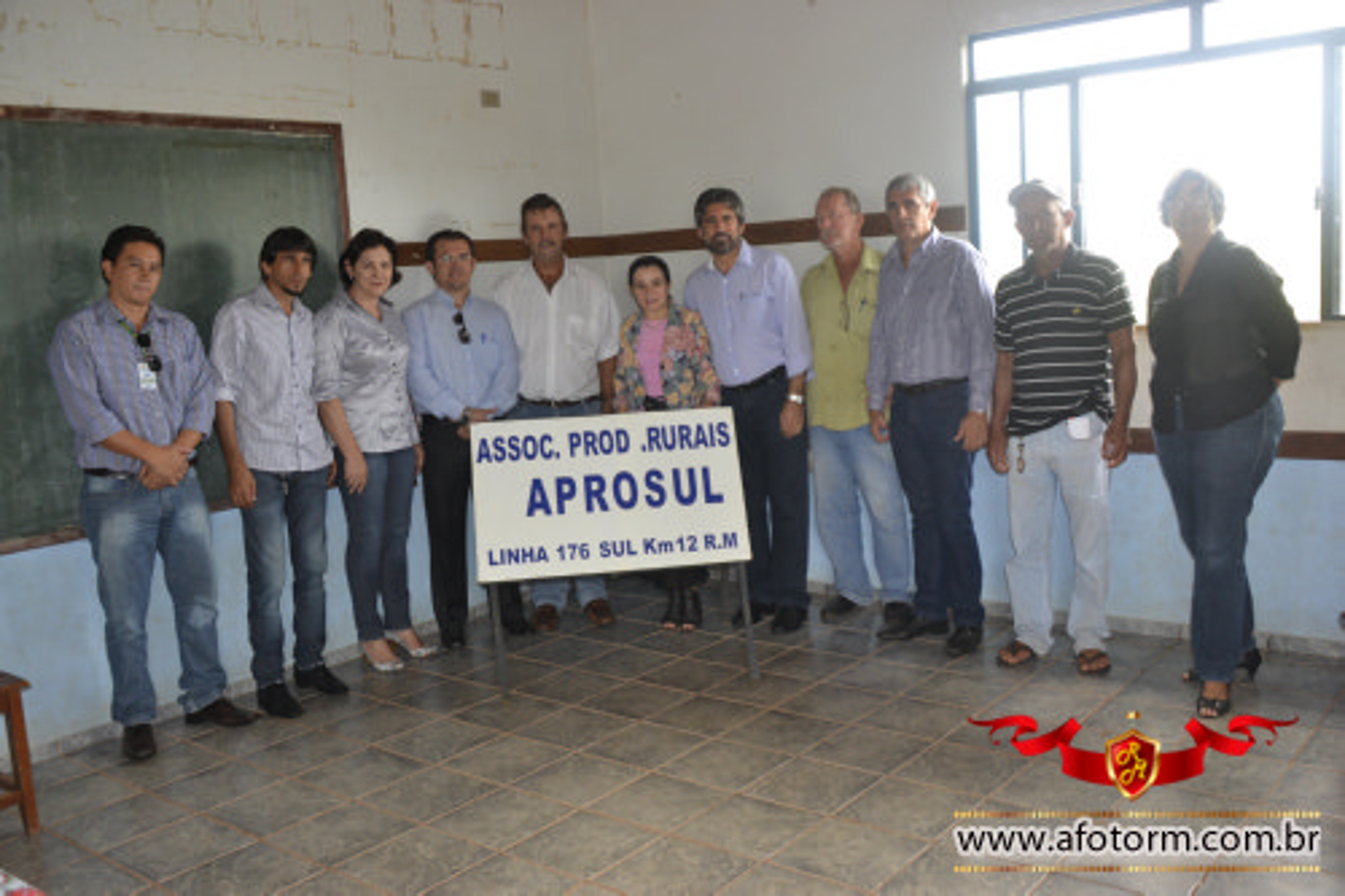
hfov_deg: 57.2
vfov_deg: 39.9
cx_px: 672
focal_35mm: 33
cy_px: 448
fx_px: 1232
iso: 400
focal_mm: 22
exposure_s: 1/60
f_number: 3.8
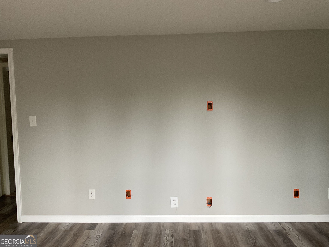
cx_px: 164
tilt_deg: -2.6
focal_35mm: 29
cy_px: 124
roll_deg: -1.4
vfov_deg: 48.2
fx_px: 276
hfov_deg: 61.7
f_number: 1.8
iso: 64
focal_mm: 3
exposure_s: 1/50
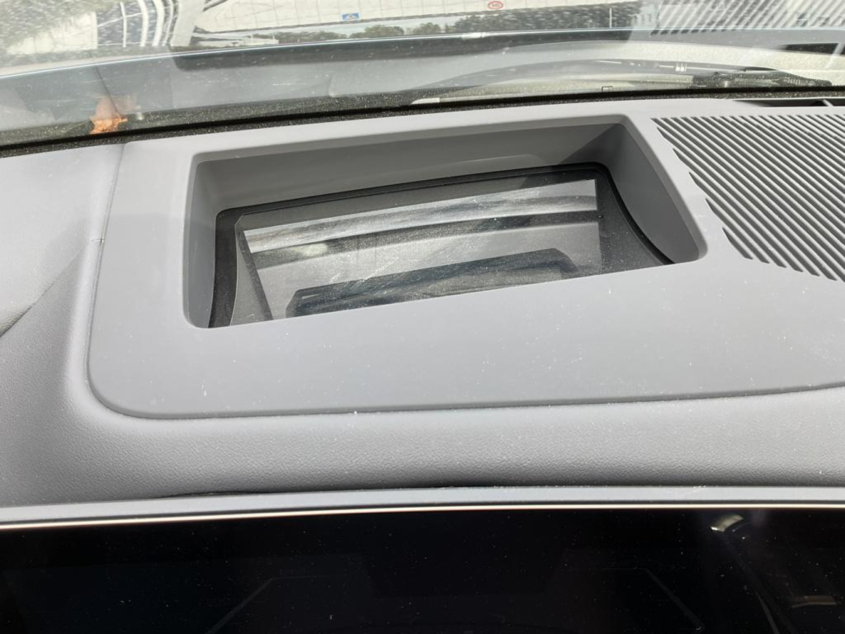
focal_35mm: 29
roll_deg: -4.7
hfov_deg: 61.7
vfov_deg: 48.2
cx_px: 422
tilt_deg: -43.6
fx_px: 708
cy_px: 317
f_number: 1.8
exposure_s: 1/120
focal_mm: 3
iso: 25
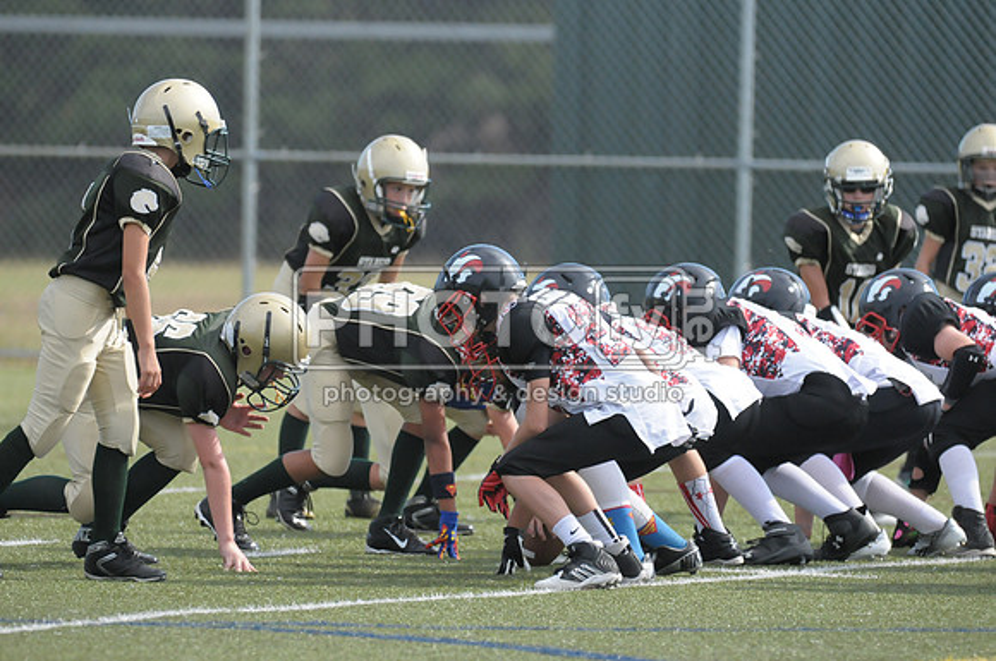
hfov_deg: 4.9
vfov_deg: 3.3
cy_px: 330
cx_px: 498
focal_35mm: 420
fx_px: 11604
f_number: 4
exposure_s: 1/5000
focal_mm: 280
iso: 1600
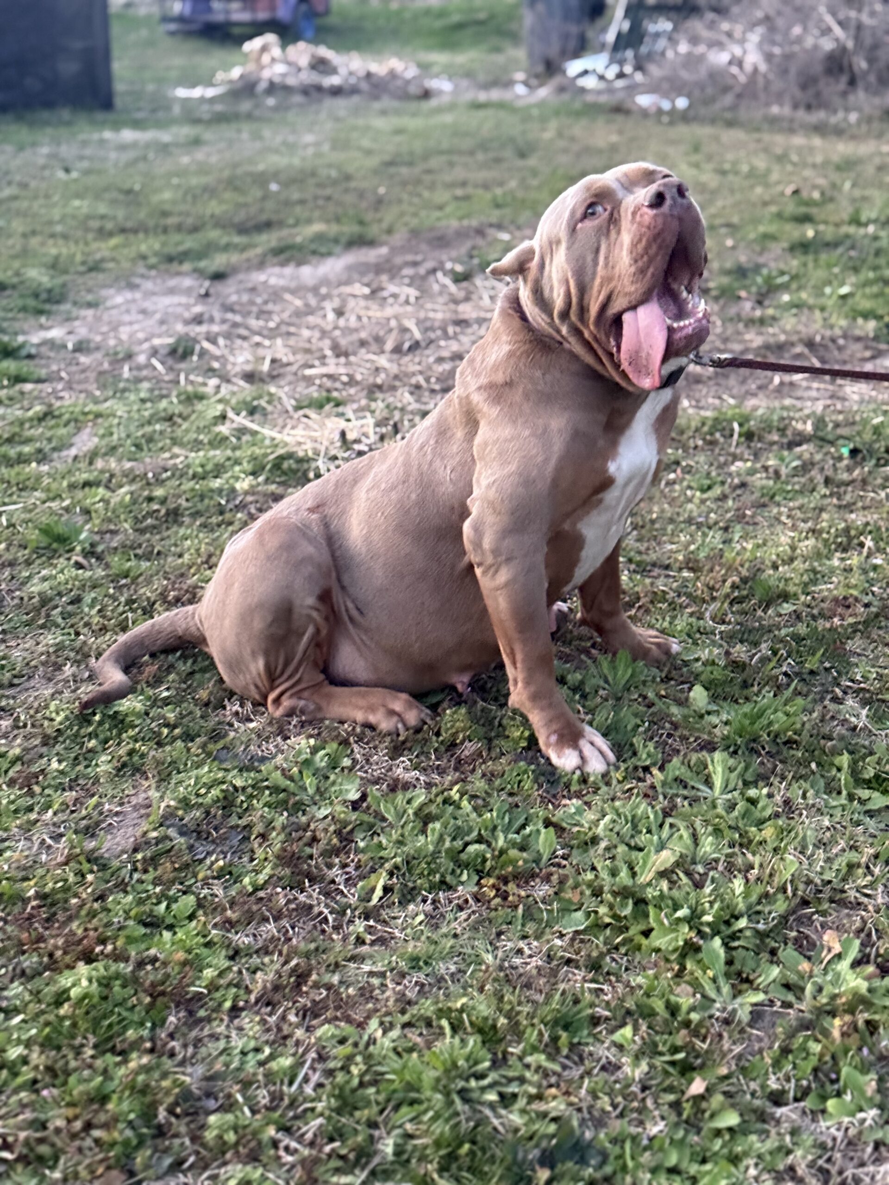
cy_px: 592
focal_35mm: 48
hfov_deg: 30.3
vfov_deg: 39.7
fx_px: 1644
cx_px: 444
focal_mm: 6.76
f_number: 1.78
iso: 500
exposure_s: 1/40
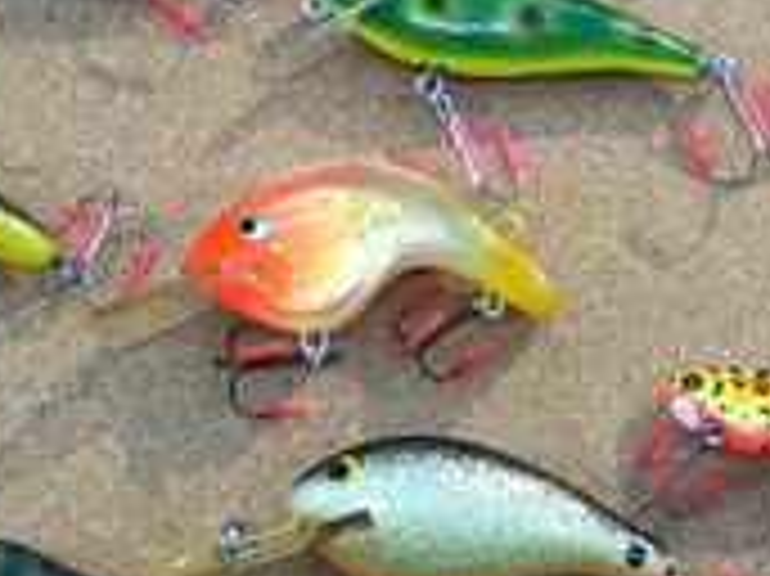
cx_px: 491
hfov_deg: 18.0
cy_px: 423
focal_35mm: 109
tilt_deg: -81.9
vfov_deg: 13.5
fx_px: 2423
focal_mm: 3.3
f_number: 2.4
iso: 32
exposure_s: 1/30
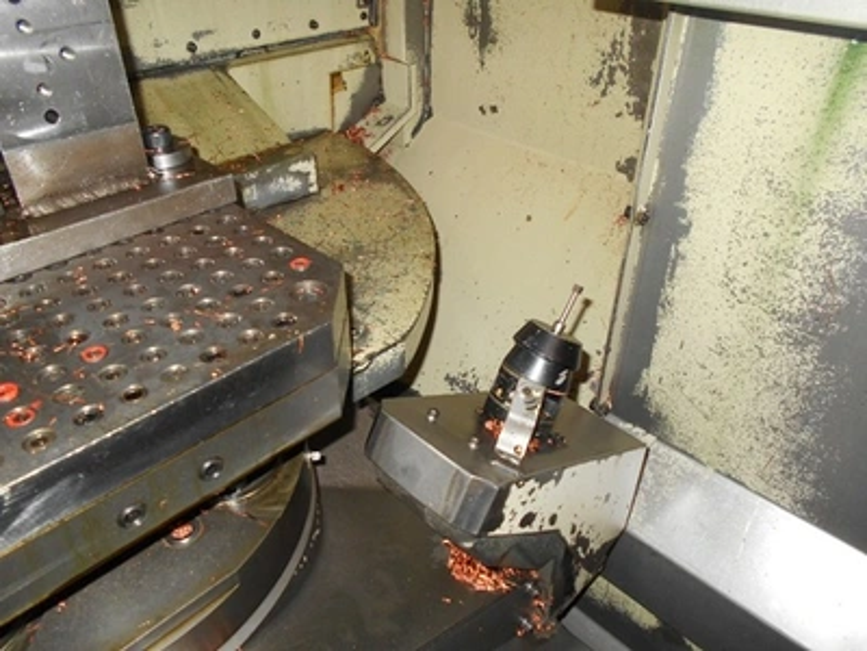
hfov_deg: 67.3
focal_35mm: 26
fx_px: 651
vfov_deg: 53.1
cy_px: 326
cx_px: 434
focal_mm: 4.6
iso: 200
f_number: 3.2
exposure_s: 1/25
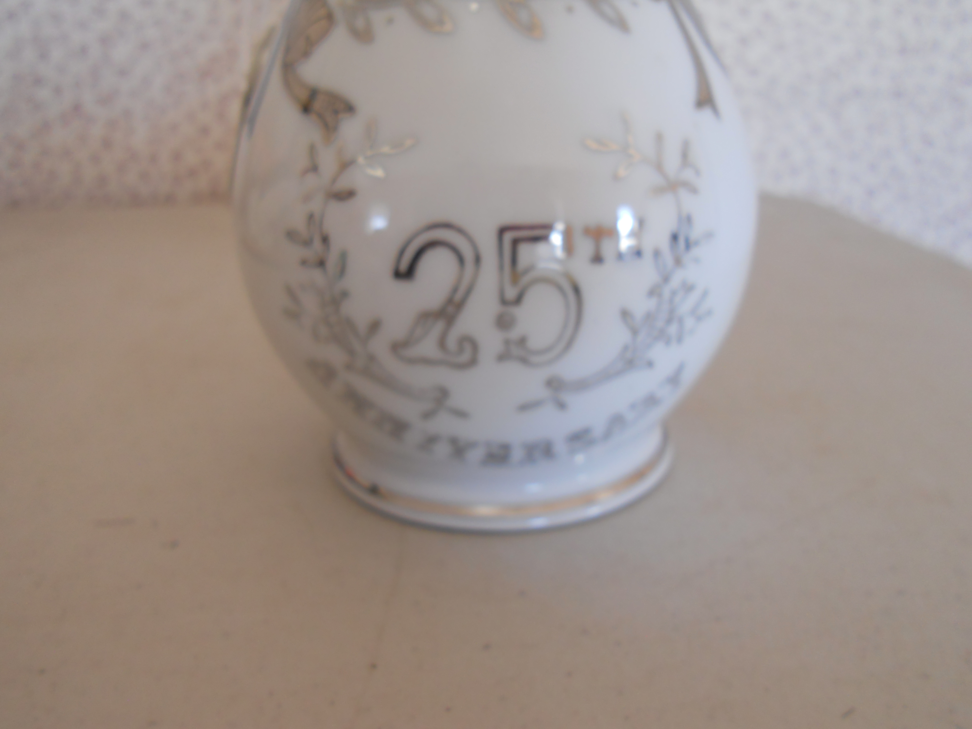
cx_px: 486
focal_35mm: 32
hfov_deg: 56.8
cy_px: 364
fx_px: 899
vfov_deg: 44.2
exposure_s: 1/30
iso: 160
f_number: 3.5
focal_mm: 5.8
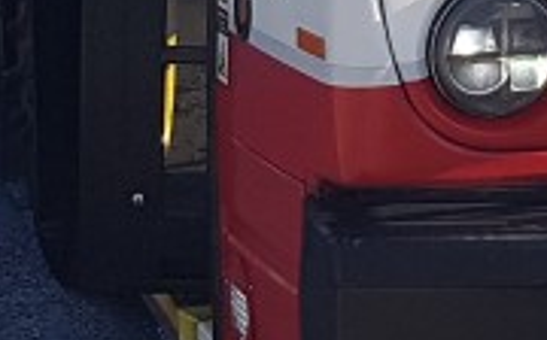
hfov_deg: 12.8
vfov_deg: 7.9
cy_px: -382
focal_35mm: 157
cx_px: 775
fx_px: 2338
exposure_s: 1/1516
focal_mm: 4.2
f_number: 1.7
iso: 50
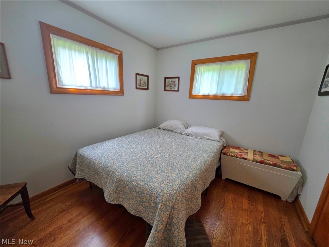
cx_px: 164
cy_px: 124
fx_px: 124
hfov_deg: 106.2
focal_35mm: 13
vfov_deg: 89.9
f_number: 1.9
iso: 250
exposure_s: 1/120
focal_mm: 2.2
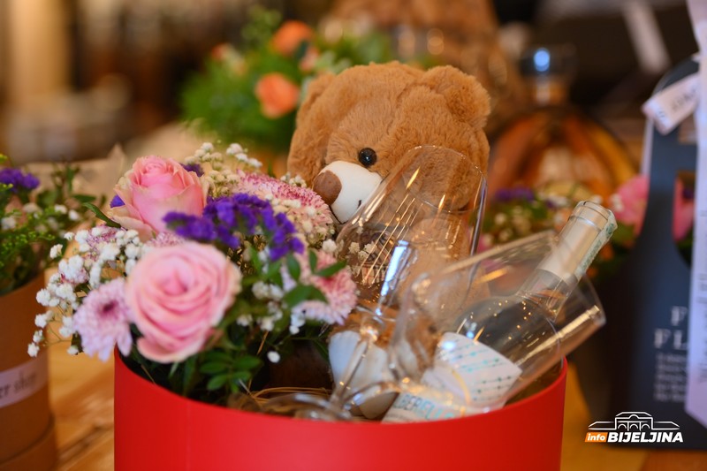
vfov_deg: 13.0
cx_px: 354
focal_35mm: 105
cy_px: 236
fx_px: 2062
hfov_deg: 19.5
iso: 800
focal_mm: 105
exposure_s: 1/160
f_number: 2.8
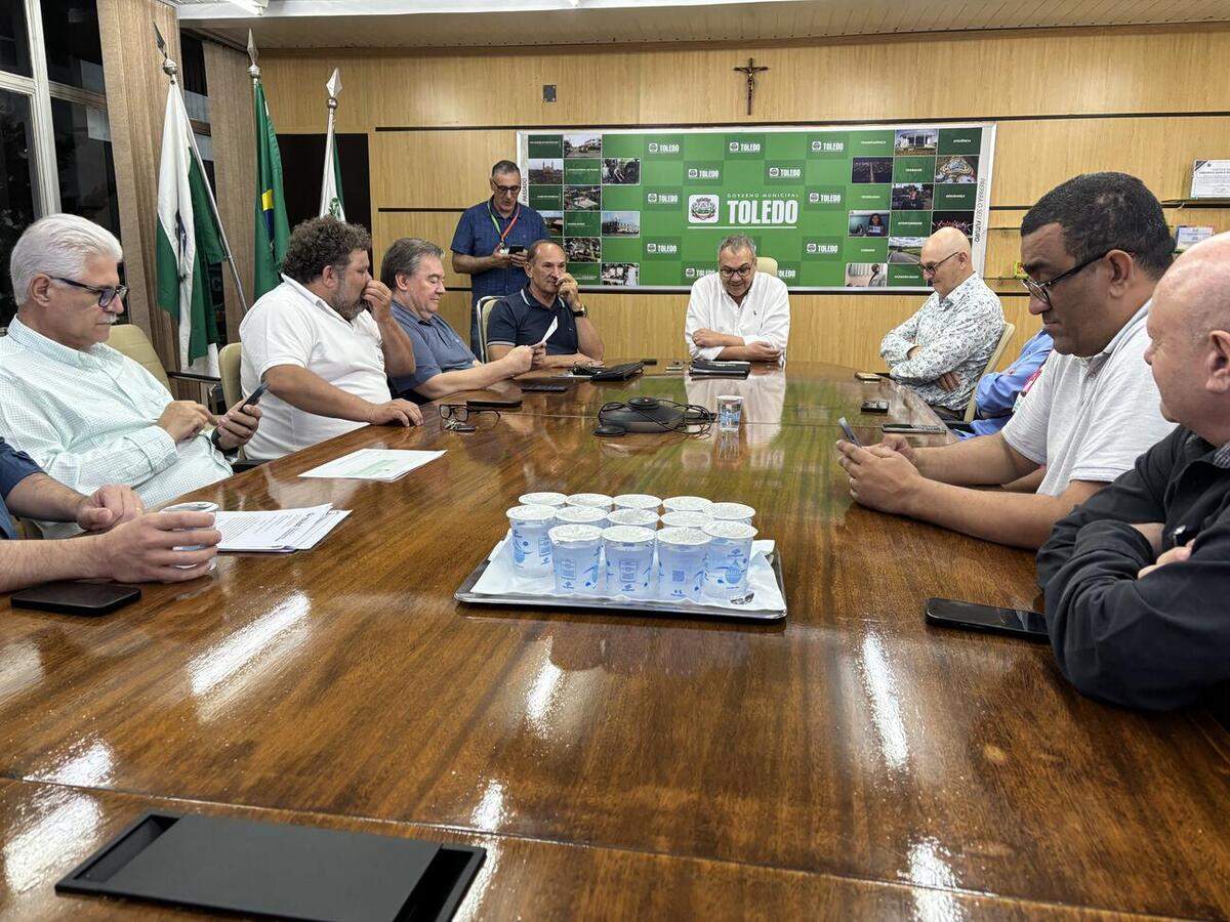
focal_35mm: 26
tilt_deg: -11.7
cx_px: 615
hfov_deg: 67.3
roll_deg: -0.6
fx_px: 924
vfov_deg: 53.1
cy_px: 461
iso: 200
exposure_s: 1/60
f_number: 1.6
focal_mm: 5.96
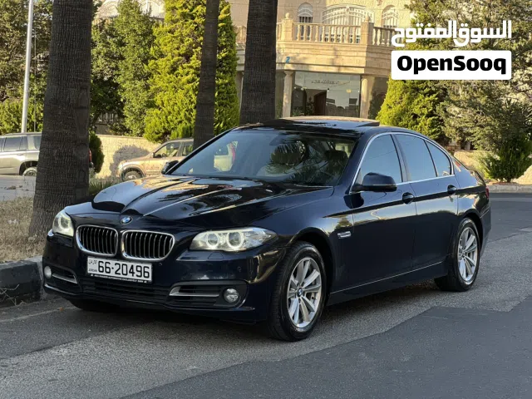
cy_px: 200
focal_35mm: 77
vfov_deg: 19.1
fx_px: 1183
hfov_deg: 25.3
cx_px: 266
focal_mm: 9
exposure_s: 1/121
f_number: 2.8
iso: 25
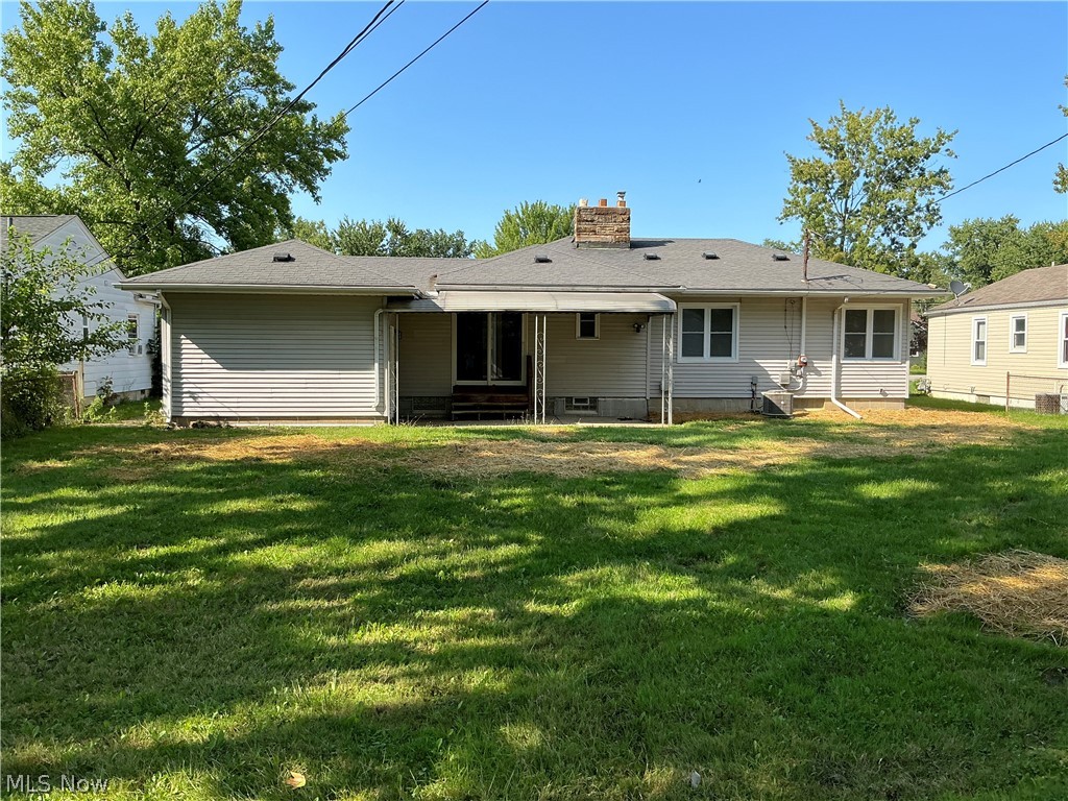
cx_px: 534
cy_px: 400
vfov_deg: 49.7
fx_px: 864
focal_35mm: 28
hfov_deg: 63.4
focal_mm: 3
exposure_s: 1/997
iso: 25
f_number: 1.8
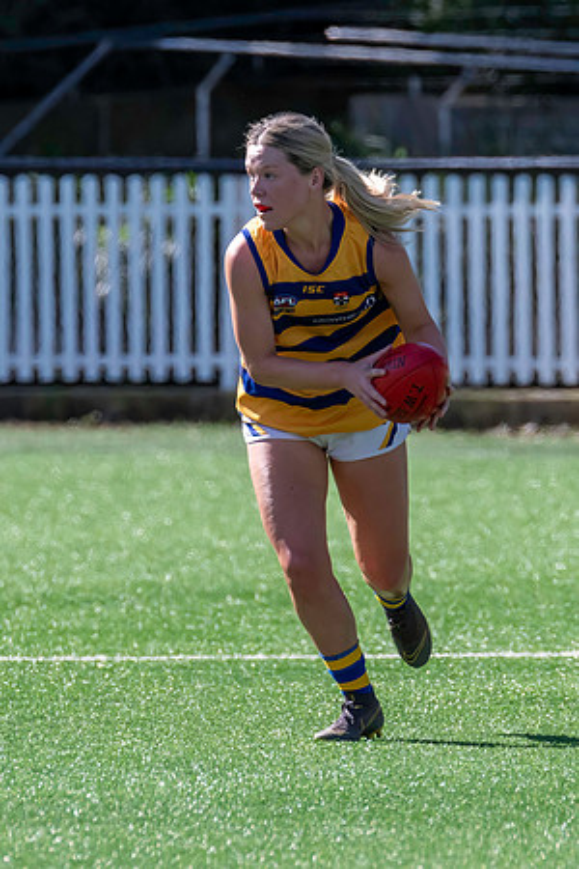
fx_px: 23923
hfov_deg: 1.4
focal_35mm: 992
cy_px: 413
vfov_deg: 2.1
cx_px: 244
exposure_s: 1/2000
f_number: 6.3
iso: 800
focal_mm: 420
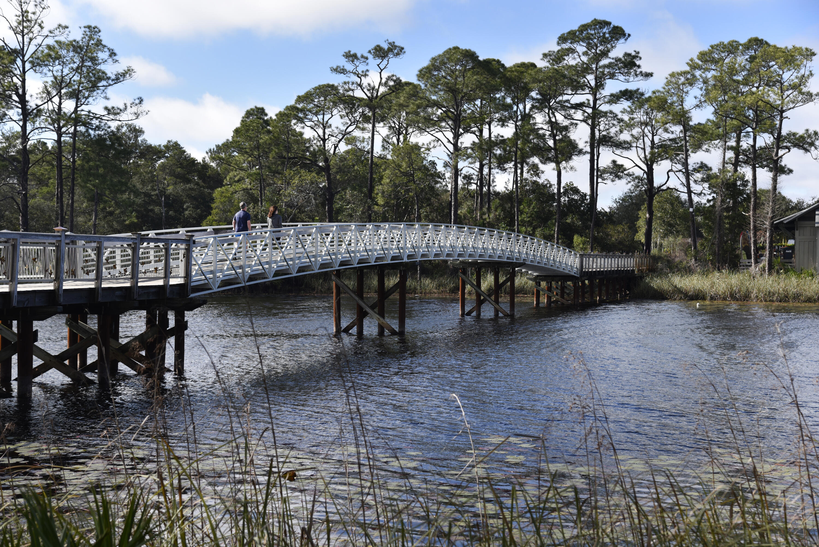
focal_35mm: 62
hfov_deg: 32.4
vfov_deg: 21.9
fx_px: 1411
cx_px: 410
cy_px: 274
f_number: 6.3
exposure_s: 1/640
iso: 200
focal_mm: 62
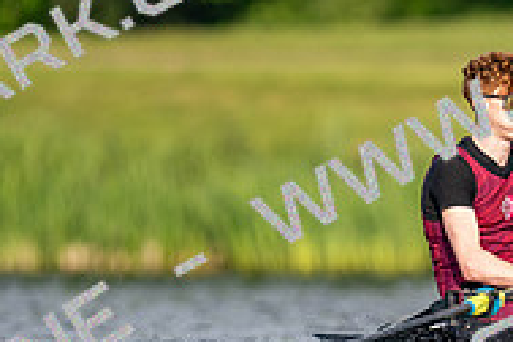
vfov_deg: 0.7
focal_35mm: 1839
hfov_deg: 1.1
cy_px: 251
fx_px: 26204
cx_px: 586
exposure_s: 1/2500
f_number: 4
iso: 360
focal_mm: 600
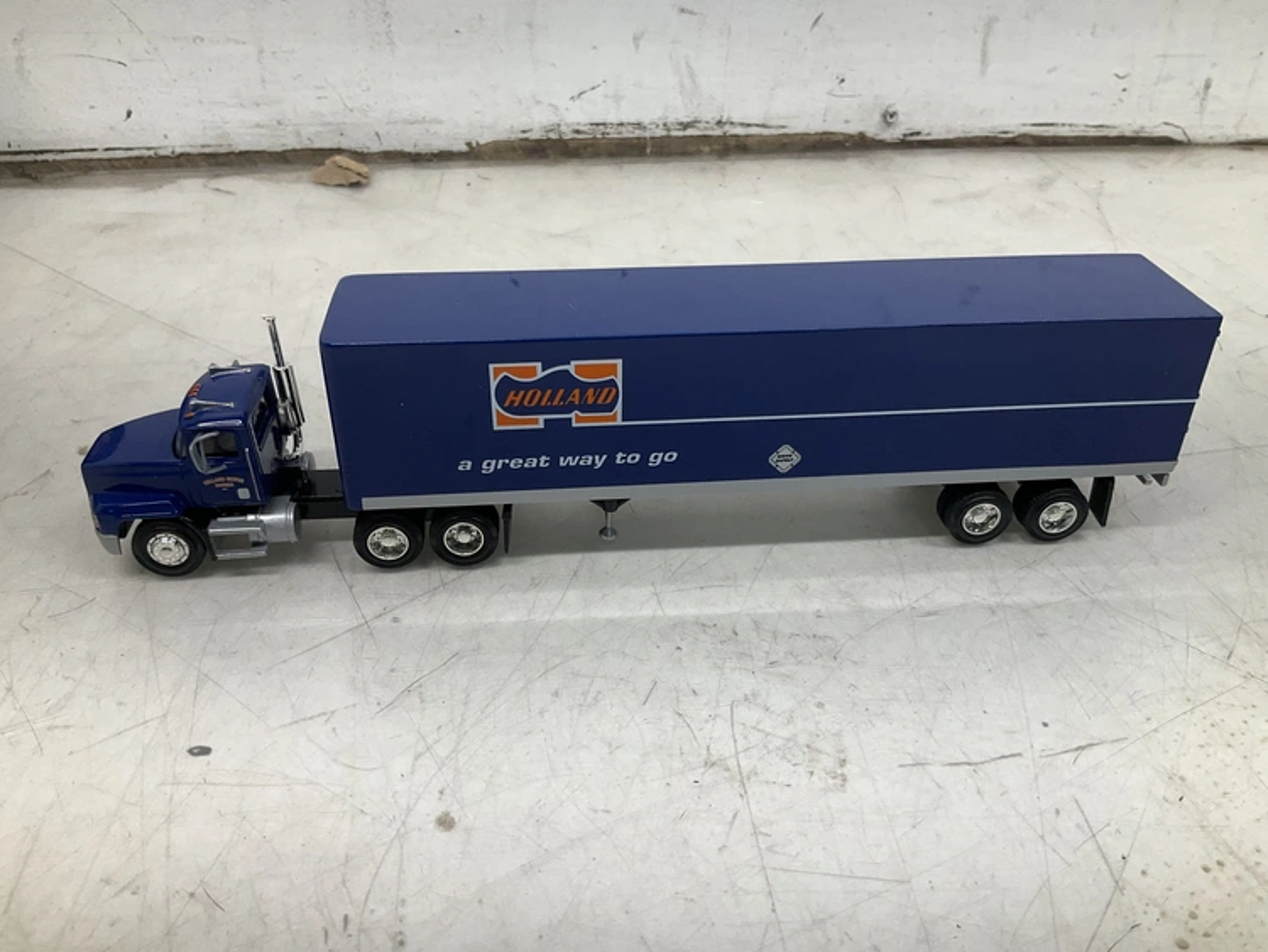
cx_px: 634
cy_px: 476
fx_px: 1063
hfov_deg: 61.6
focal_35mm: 29
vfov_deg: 48.3
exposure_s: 1/120
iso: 40
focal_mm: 3
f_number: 1.8
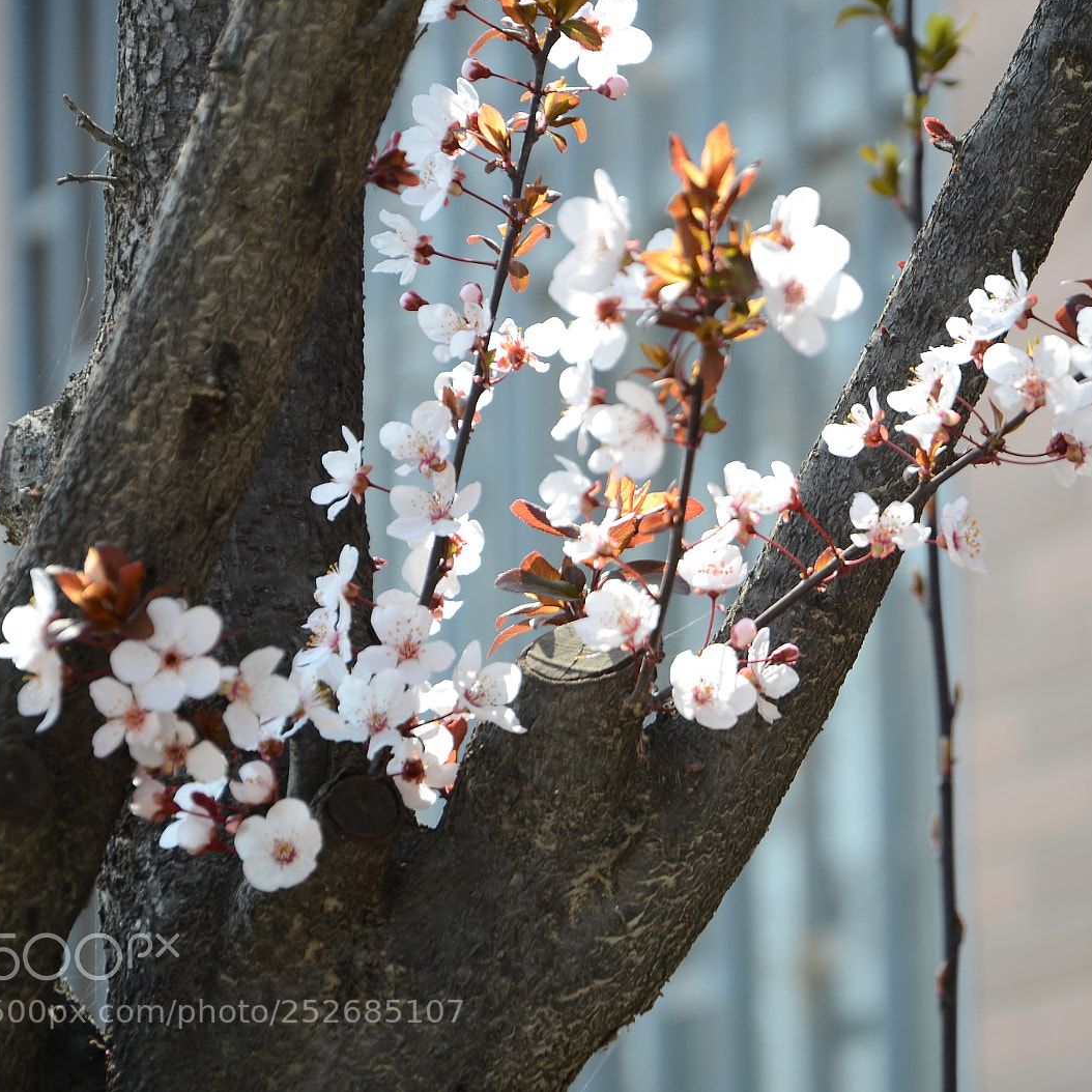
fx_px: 7232
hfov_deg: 8.6
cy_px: 544
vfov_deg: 8.6
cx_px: 751
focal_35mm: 203
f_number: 5.6
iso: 125
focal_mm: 105
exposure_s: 1/125
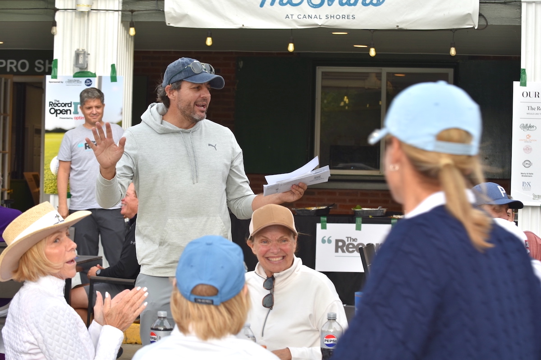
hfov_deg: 19.5
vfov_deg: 13.0
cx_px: 270
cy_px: 180
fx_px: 1578
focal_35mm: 105
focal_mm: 70
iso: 100
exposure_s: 1/125
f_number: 5.6
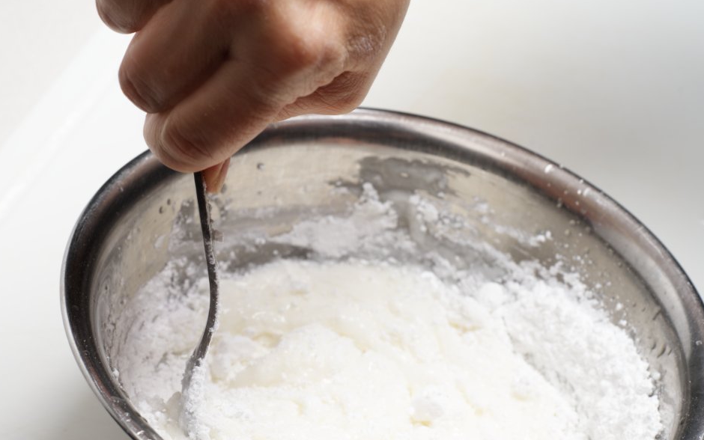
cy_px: 284
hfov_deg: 22.7
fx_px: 1746
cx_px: 272
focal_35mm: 91
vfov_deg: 14.4
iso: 100
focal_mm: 70
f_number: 10
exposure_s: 1/125
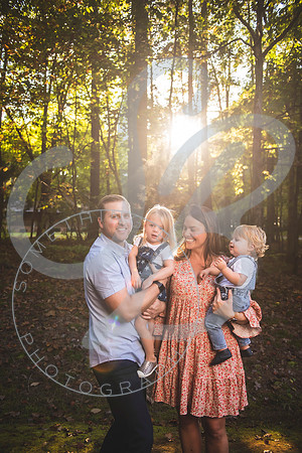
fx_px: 403
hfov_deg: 41.1
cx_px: 151
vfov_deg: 58.7
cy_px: 226
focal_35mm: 32
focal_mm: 32
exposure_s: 1/200
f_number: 2.8
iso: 100
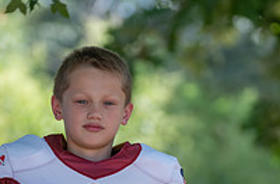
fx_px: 3017
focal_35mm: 390
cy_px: 238
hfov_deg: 5.3
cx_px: 100
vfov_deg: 3.5
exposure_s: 1/320
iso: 125
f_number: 2.8
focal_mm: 130
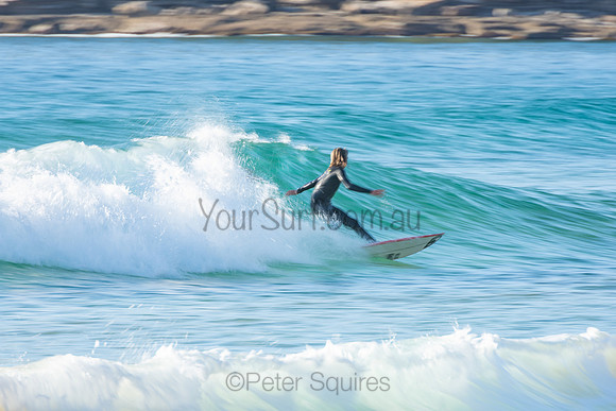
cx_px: 308
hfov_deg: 3.4
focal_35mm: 600
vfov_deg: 2.3
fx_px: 10269
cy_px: 206
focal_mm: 400
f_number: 18
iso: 100
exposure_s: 1/30
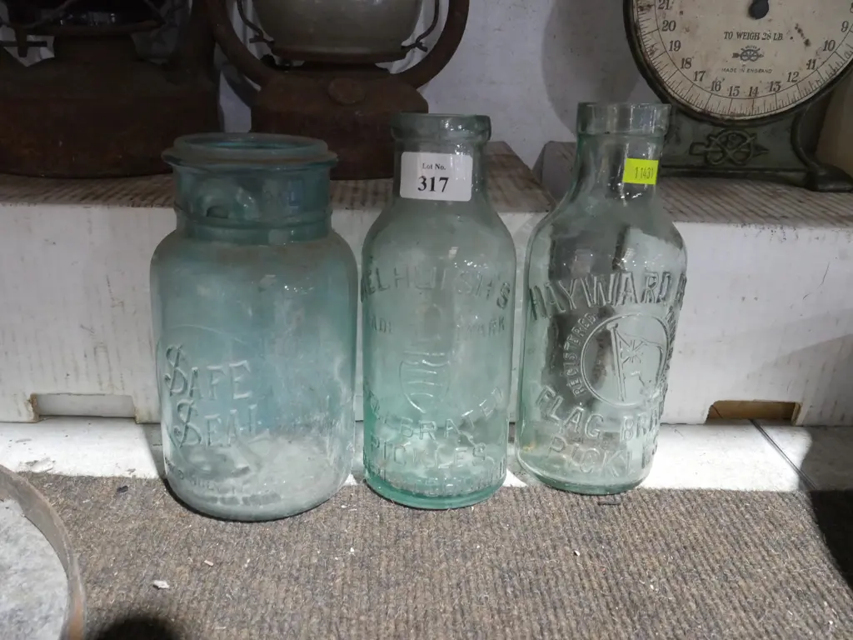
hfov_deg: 63.4
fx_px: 690
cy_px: 320
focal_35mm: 28
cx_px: 426
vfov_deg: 49.7
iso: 3200
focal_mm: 14
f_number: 7.1
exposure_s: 1/30
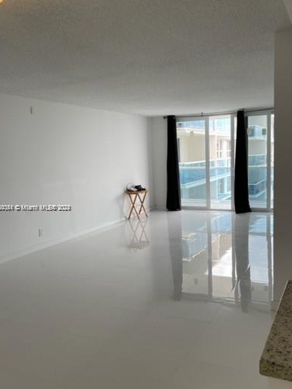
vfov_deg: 56.8
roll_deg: +2.6
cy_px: 208
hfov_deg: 44.1
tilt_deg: -7.8
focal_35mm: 32
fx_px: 360
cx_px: 164
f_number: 1.6
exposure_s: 1/144
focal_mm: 5.1
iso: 32
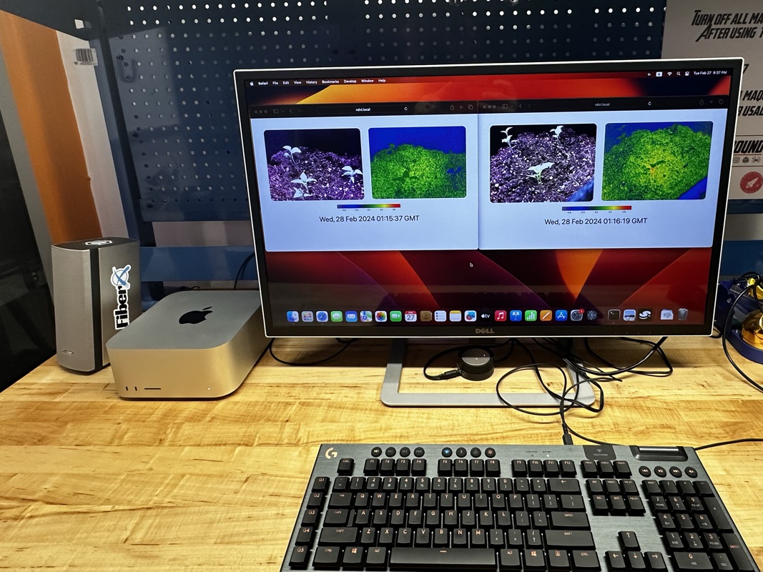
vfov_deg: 62.2
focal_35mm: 21
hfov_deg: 78.4
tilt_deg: -14.9
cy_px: 202
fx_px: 463
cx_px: 443
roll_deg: +1.6
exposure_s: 1/120
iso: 250
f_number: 2.2
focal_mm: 2.22
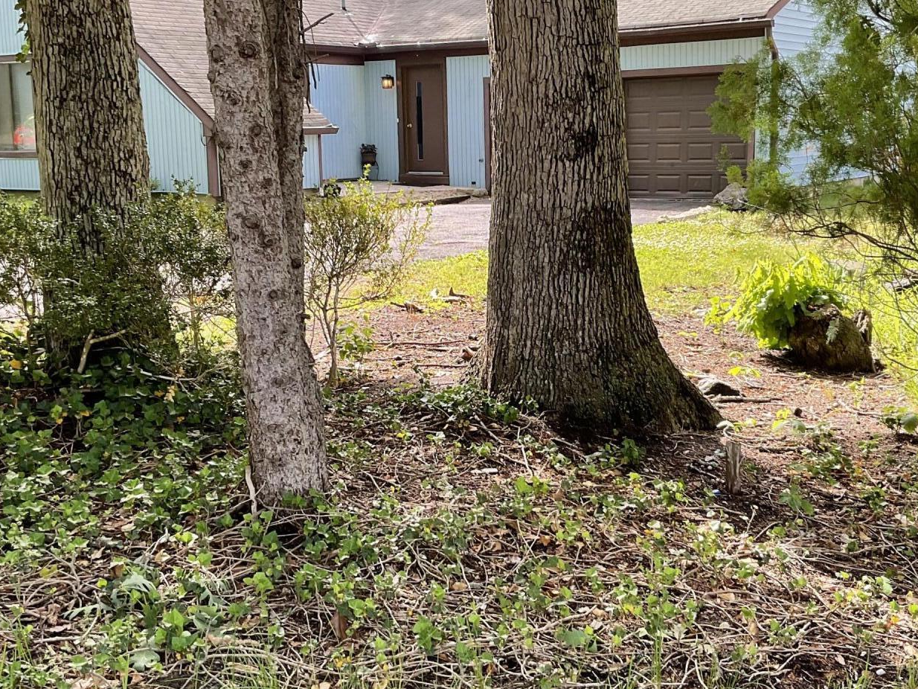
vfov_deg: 30.9
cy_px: 308
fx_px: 1247
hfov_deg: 40.4
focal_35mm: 47
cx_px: 479
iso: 16
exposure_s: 1/149
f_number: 1.8
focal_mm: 3
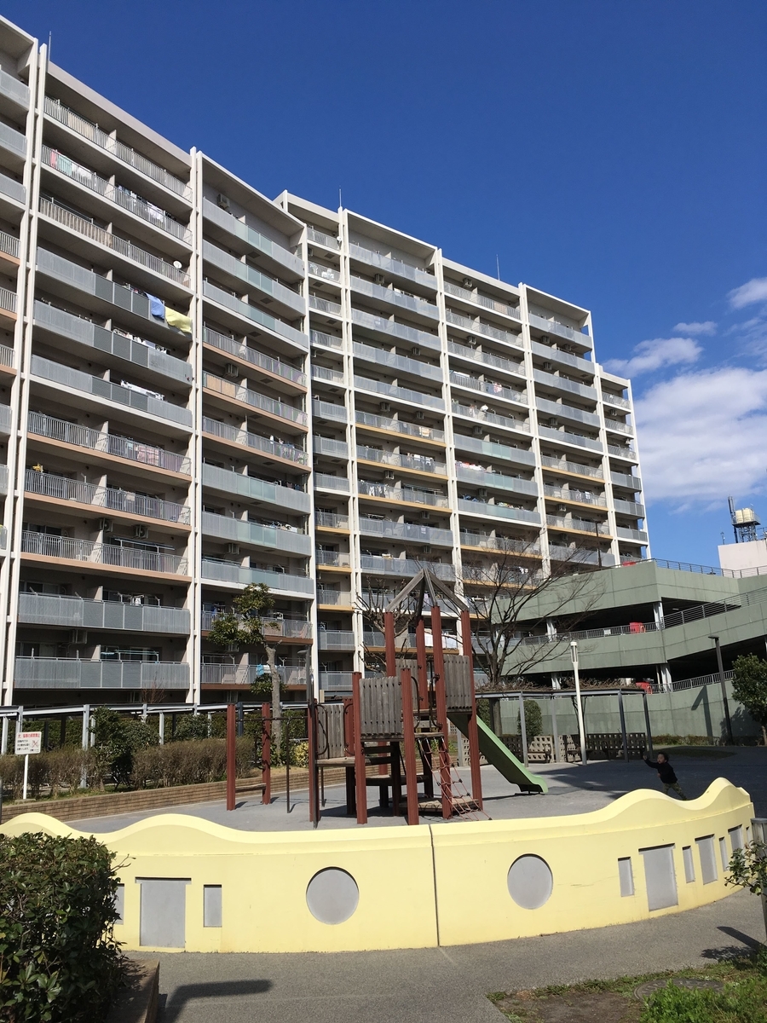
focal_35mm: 29
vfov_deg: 61.7
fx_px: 857
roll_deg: +1.9
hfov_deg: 48.2
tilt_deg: +14.6
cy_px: 512
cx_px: 384
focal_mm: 4.15
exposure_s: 1/2564
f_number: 2.2
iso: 25
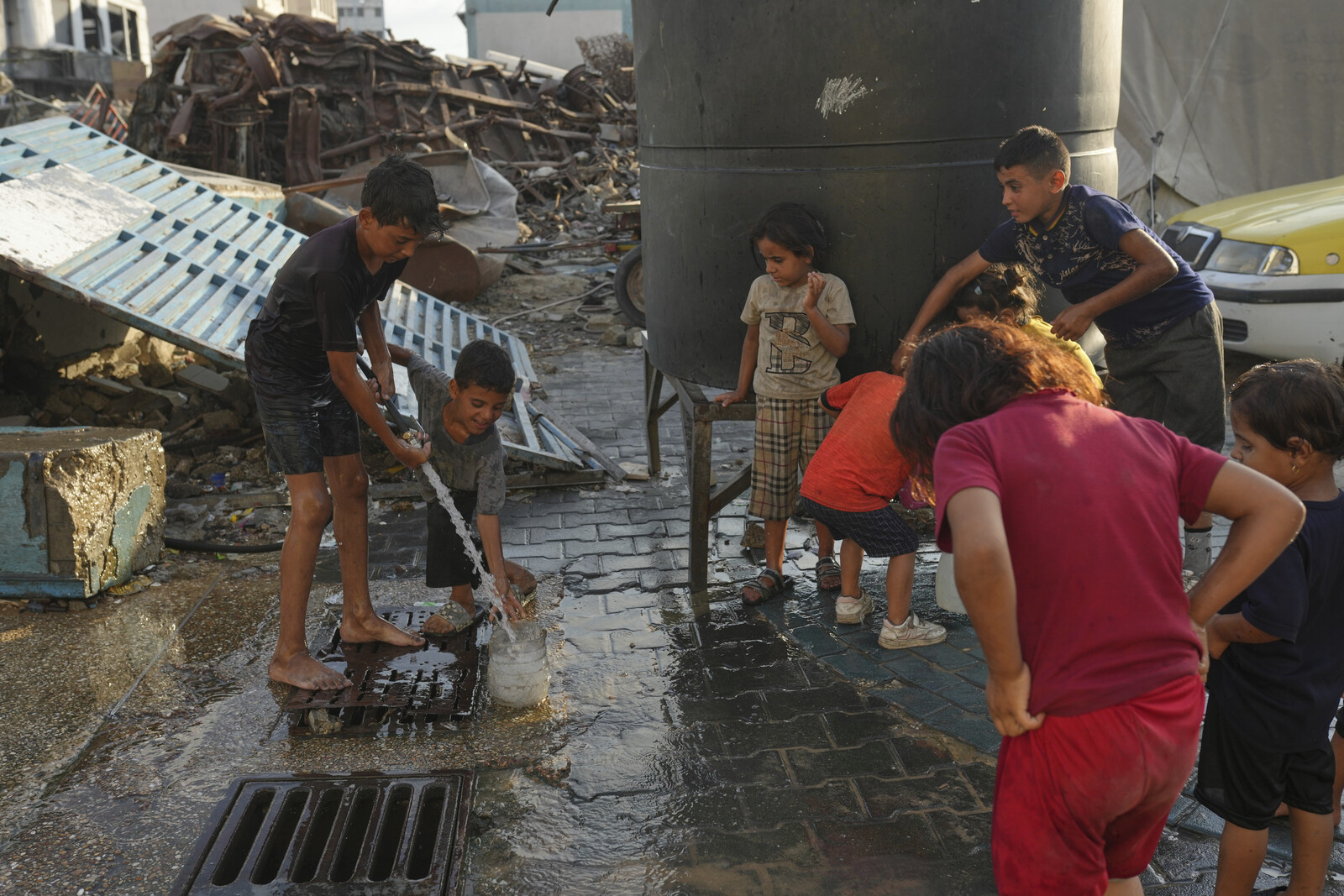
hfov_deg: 54.4
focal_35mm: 35
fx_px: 1307
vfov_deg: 37.9
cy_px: 448
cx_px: 672
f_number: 4.5
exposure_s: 1/800
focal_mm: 35
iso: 320
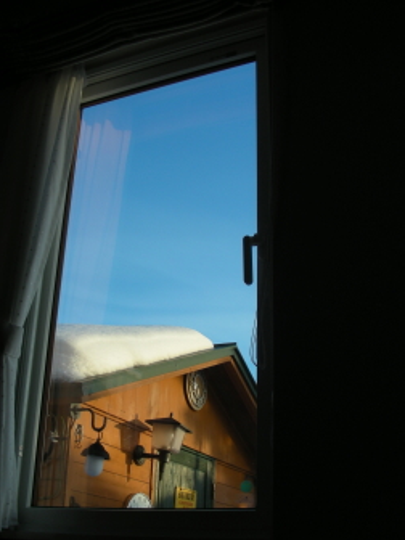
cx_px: 187
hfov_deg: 33.6
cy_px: 289
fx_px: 671
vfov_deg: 43.8
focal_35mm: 43
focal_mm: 6.3
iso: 50
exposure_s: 1/88
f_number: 4
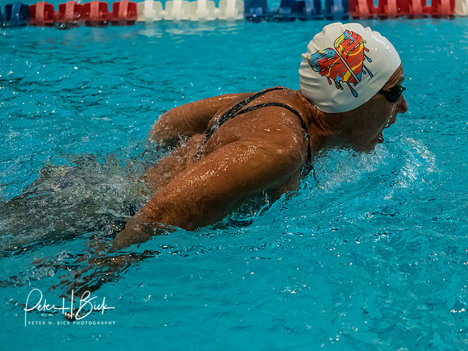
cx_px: 285
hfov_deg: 20.1
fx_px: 1319
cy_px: 214
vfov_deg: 15.1
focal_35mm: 98
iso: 4000
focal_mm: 40
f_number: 2.8
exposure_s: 1/1600
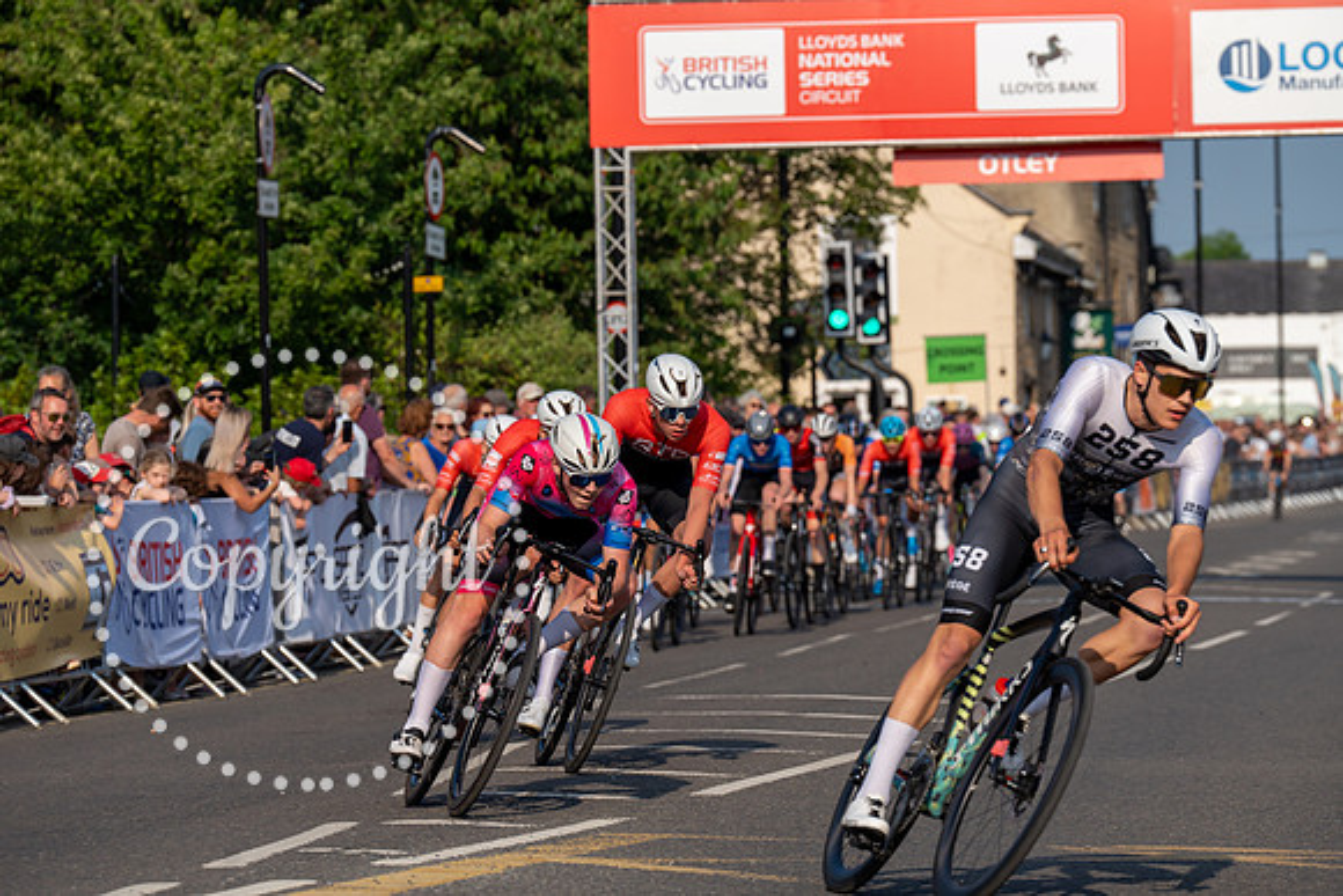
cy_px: 448
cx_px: 672
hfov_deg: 11.3
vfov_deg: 7.5
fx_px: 6791
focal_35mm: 182
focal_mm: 182
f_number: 6.3
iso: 160
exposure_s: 1/1000
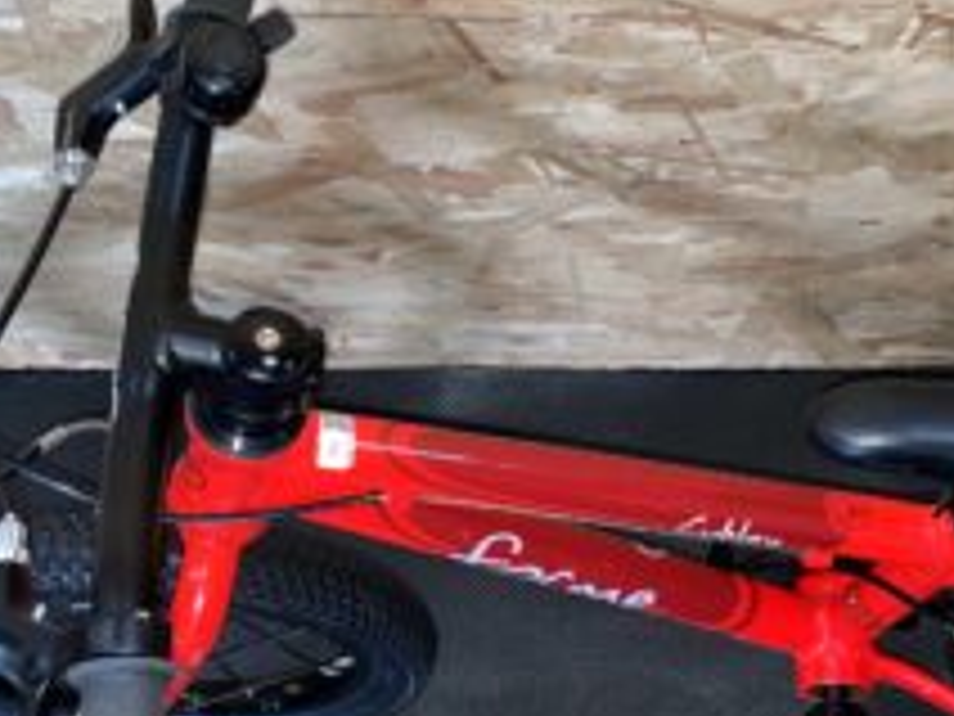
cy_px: 405
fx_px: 1626
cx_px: 644
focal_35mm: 59
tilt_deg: -68.1
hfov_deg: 32.4
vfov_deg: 24.8
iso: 40
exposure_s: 1/17
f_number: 1.6
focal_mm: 4.2
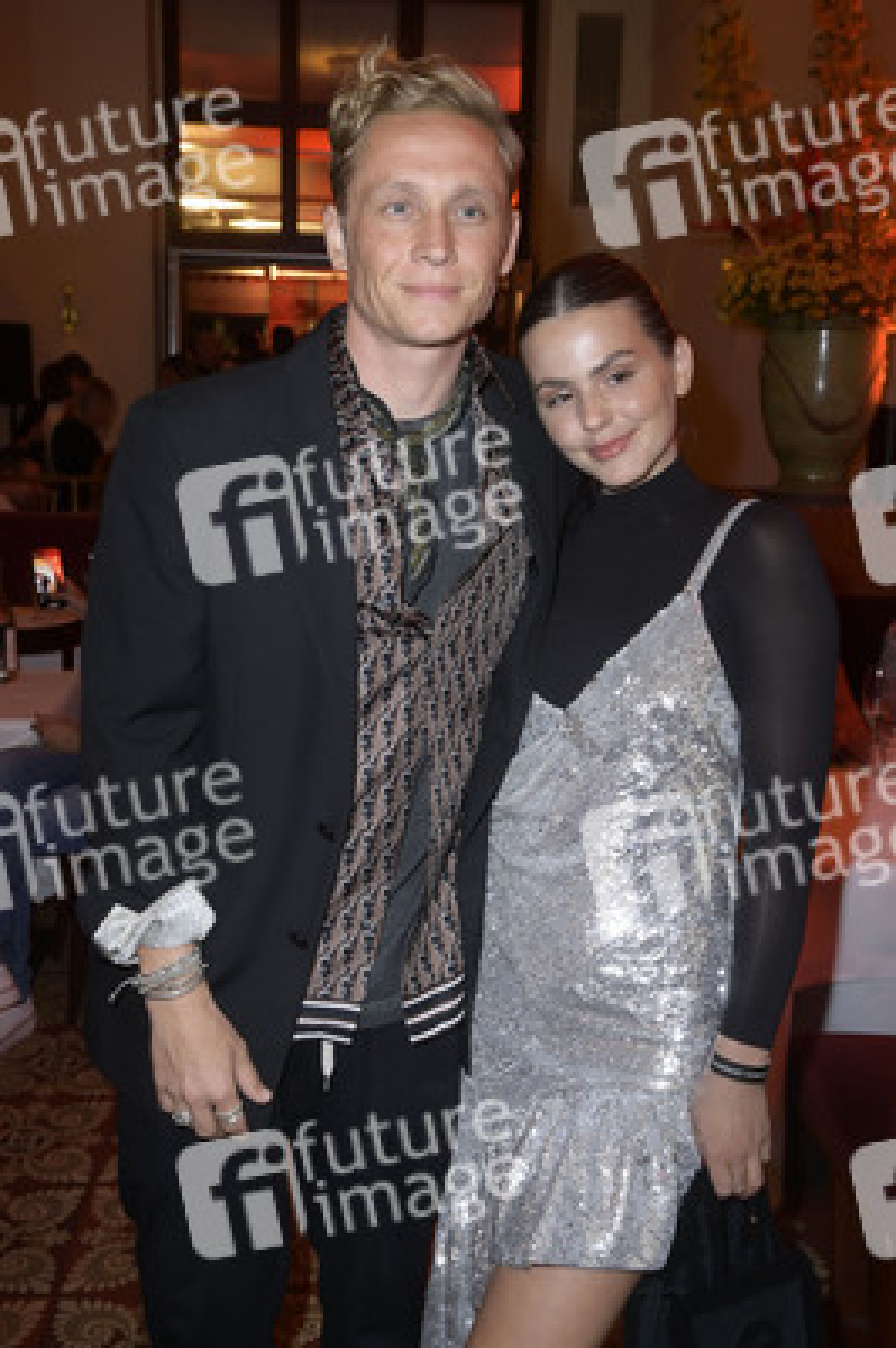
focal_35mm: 36
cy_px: 674
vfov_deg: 53.2
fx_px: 1346
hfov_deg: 36.8
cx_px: 448
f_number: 5.6
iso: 800
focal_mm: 36
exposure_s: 1/20
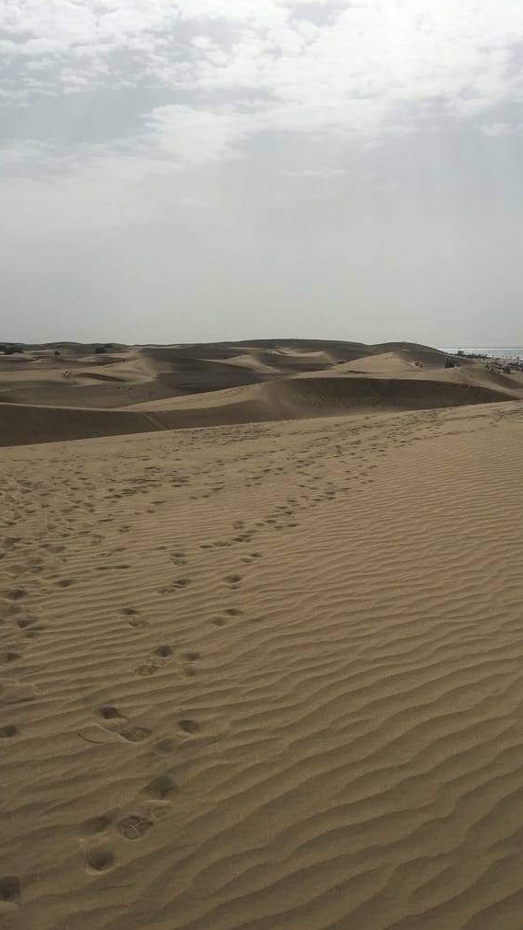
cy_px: 461
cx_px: 283
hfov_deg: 36.7
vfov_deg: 61.0
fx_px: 789
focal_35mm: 32
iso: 32
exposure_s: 1/7937
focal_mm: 4.15
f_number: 2.2
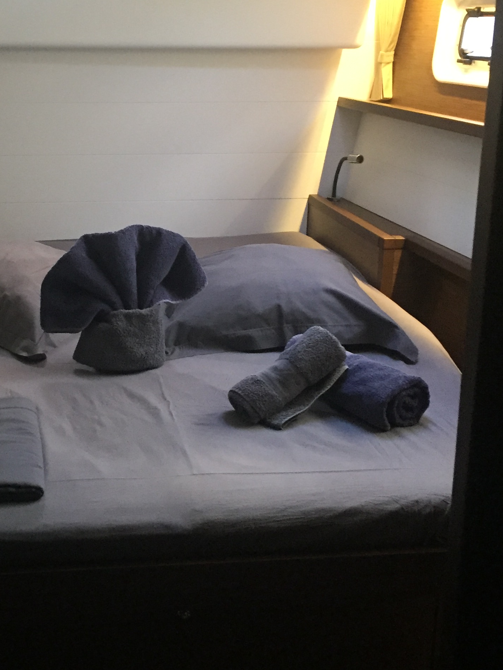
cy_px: 260
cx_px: 121
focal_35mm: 50
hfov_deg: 28.6
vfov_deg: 38.0
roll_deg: -0.9
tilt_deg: -13.8
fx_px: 969
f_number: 2.2
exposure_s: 1/25
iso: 250
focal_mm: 4.15
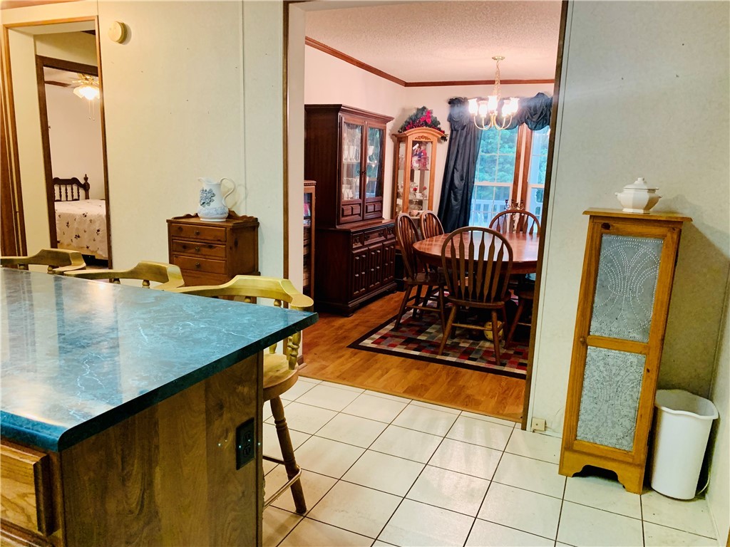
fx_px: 548
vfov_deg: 53.1
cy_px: 274
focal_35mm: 26
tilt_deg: -11.3
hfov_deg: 67.3
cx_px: 365
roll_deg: -2.0
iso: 320
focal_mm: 4.25
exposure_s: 1/60
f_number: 1.8
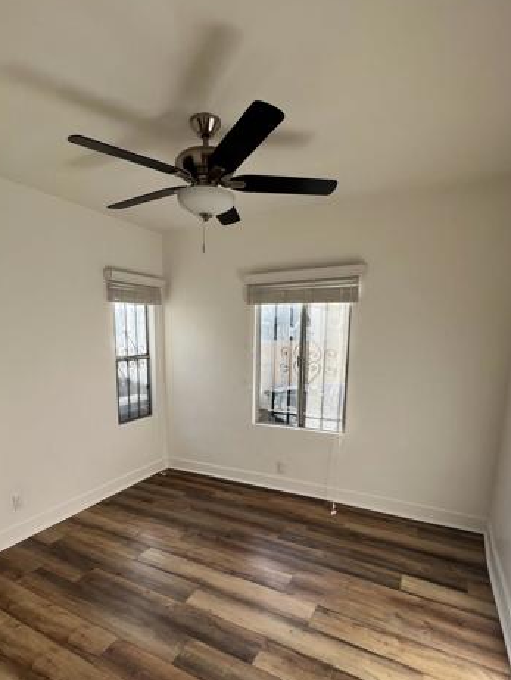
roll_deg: +0.1
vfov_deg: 86.7
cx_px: 221
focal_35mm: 18
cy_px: 406
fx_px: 354
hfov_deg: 71.3
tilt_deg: -9.6
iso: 32
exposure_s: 1/210
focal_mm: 1.57
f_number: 1.8
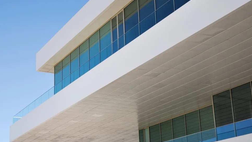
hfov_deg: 31.3
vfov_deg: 18.0
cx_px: 100
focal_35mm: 67
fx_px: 448
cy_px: 95
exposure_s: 1/500
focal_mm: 32
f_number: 4.2
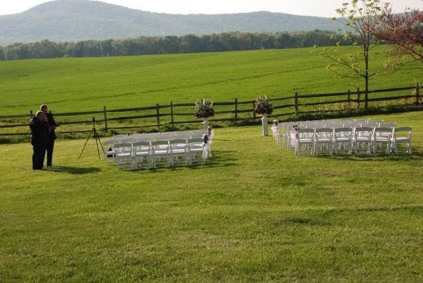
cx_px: 212
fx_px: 706
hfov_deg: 33.4
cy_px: 142
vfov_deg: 22.7
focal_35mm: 60
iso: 100
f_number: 8
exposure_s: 1/200
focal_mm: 40
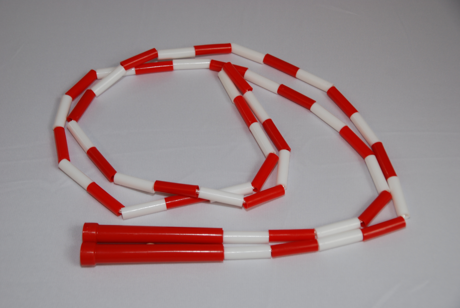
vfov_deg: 25.8
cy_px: 154
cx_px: 230
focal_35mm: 52
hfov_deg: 37.8
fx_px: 672
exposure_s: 1/125
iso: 200
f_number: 5.6
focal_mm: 35
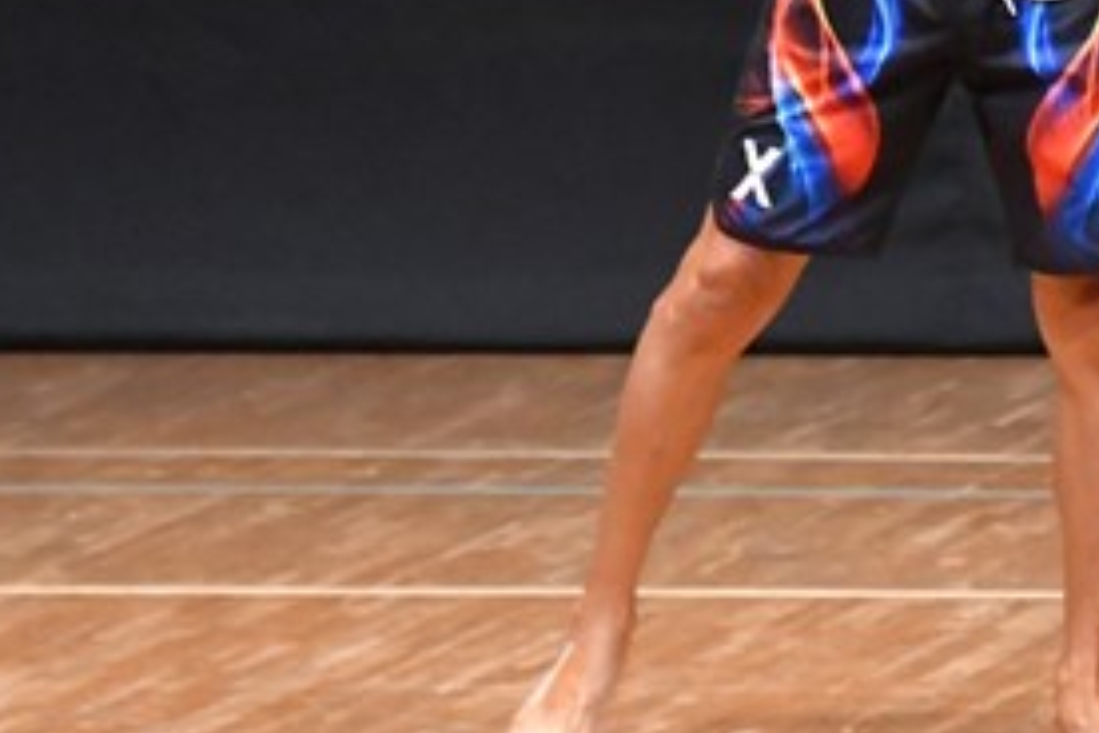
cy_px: -112
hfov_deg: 2.7
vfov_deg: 1.8
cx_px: 1109
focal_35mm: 759
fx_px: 23169
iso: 8000
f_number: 5.6
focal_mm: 180
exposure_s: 1/400
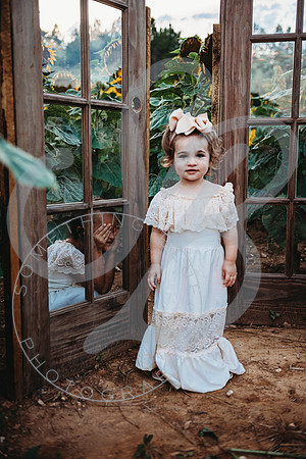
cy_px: 230
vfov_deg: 46.4
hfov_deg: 31.9
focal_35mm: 42
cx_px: 153
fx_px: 535
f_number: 2.8
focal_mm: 42
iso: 250
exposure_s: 1/125
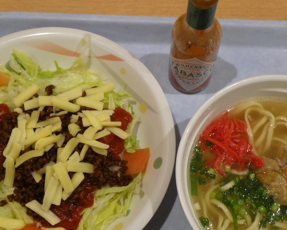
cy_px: 150
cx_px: 152
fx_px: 501
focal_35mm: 59
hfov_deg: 32.0
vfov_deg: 25.7
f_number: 4.2
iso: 400
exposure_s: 1/50
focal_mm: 7.5
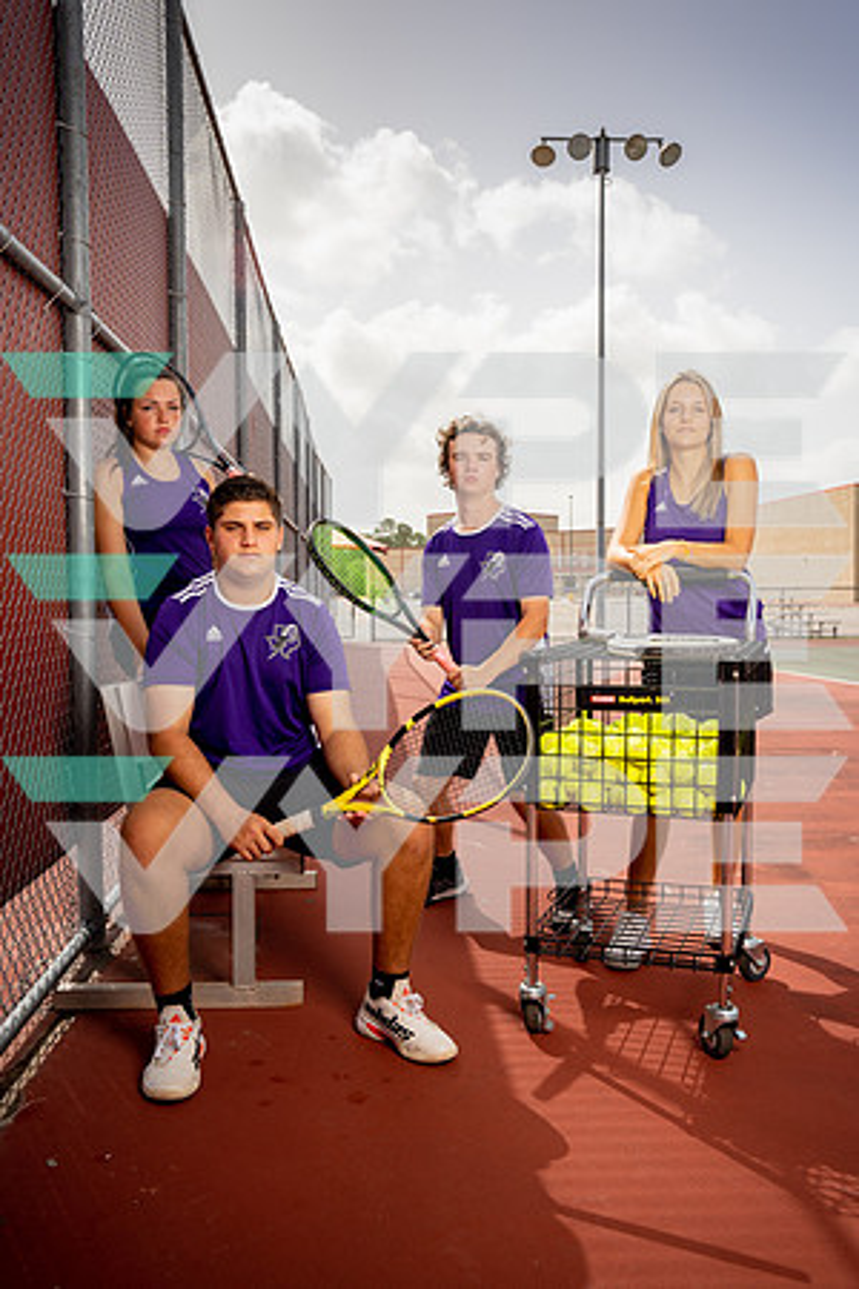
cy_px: 644
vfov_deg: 58.7
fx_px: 1145
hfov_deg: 41.1
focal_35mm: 32
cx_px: 430
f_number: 8
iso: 50
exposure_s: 1/250
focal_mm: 32
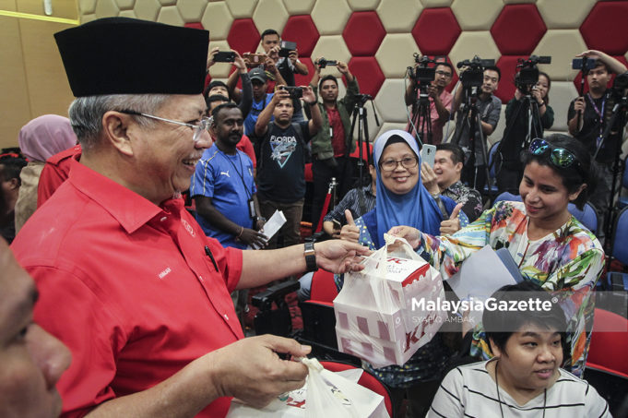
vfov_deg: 64.5
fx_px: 331
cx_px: 314
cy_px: 209
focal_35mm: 19
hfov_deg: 86.9
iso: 1000
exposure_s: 1/125
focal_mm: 19
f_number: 3.5
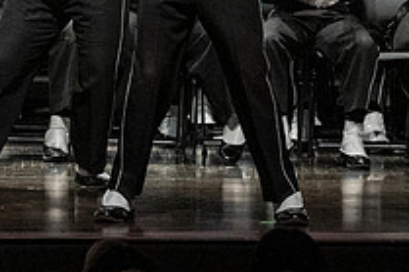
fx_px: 6845
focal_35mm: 603
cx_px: 133
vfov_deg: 2.3
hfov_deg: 3.4
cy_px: -104
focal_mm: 145
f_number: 4
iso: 4000
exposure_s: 1/500
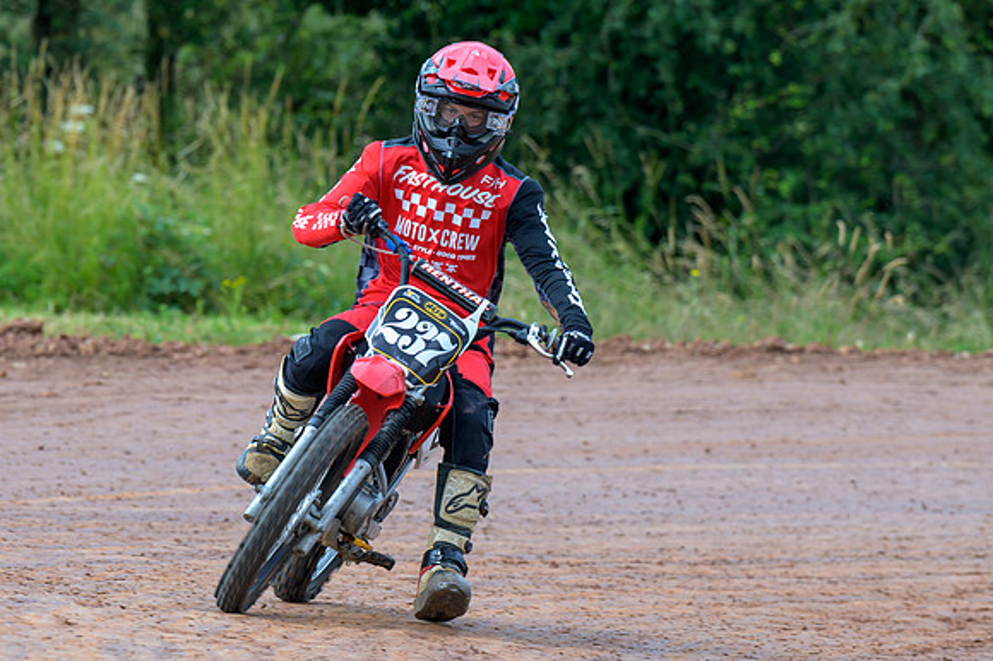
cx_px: 462
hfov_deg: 5.5
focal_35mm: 378
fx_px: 10431
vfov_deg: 3.6
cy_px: 347
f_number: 5
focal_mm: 200
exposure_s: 1/320
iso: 160
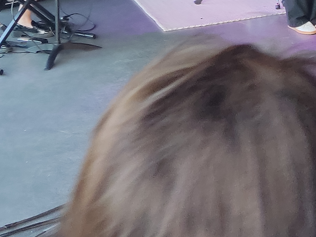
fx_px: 995
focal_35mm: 109
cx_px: 337
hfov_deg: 17.5
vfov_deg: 12.1
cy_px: -236
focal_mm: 4.71
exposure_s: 1/33
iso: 121
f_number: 1.79
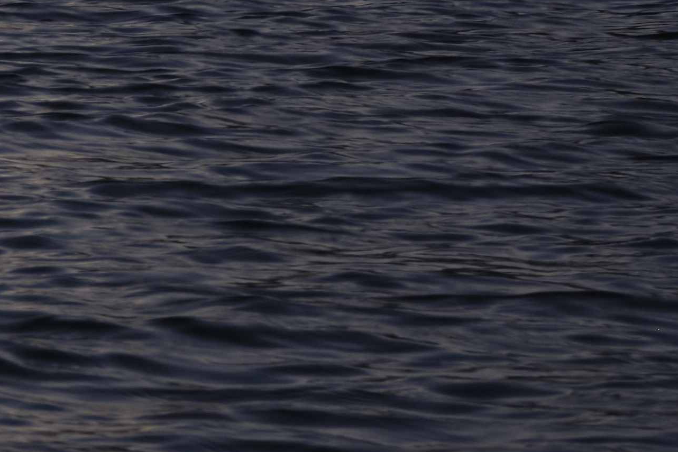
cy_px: 356
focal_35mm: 325
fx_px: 6121
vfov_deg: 4.2
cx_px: -1345
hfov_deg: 5.9
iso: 320
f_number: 8
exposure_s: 1/25
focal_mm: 36.3
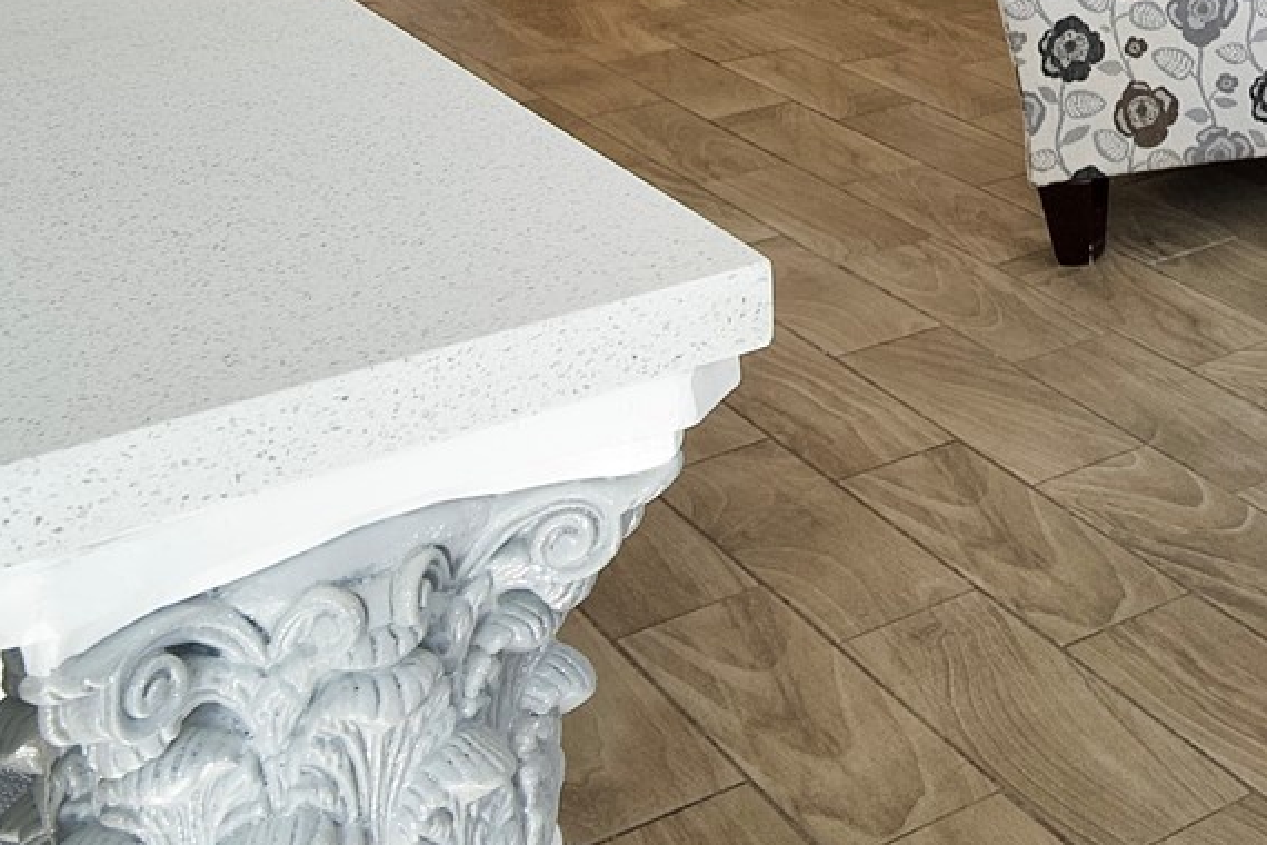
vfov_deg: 18.4
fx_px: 2147
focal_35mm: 61
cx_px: 2123
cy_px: -590
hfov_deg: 22.9
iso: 400
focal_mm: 16
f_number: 5.6
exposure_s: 1/13
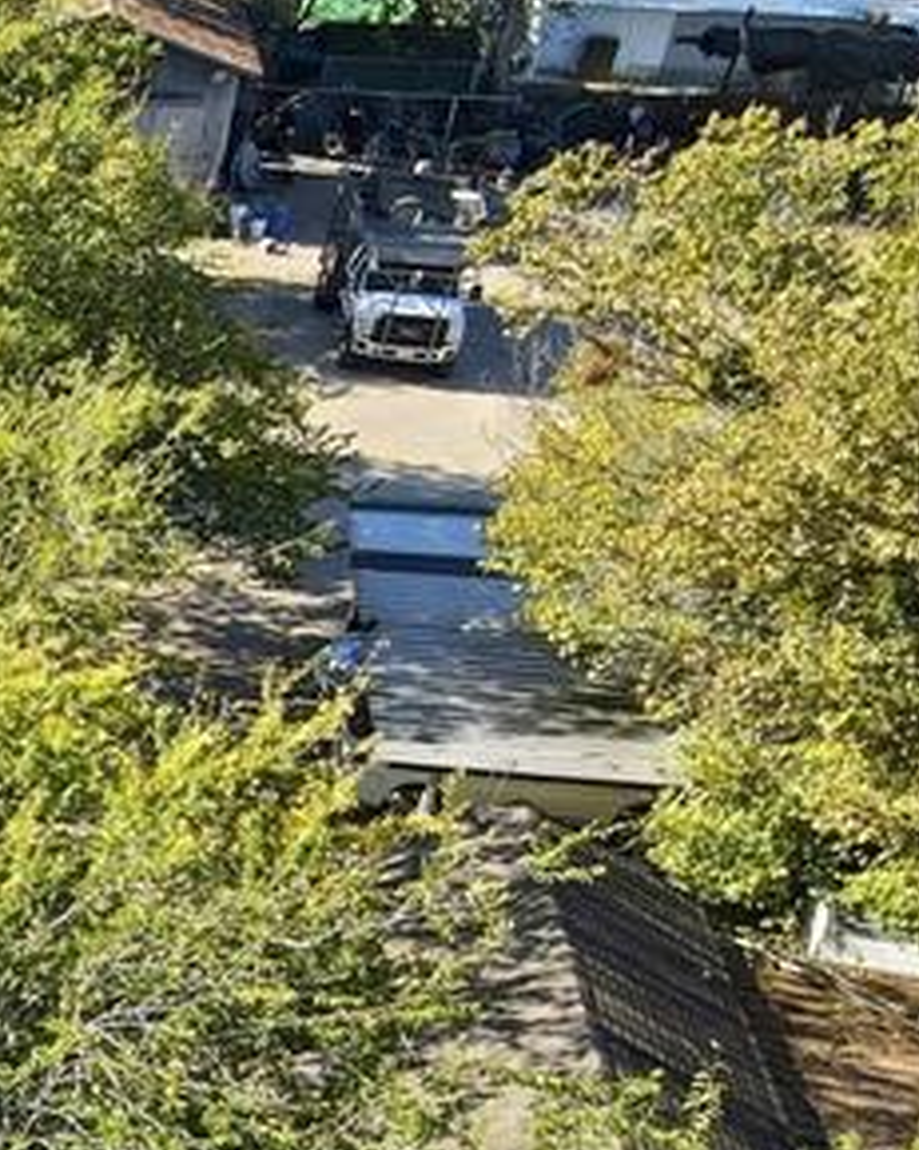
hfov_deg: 14.3
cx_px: -1106
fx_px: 2823
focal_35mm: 83
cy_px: 1198
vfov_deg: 22.0
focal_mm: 4.5
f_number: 2.8
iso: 100
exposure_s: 1/400
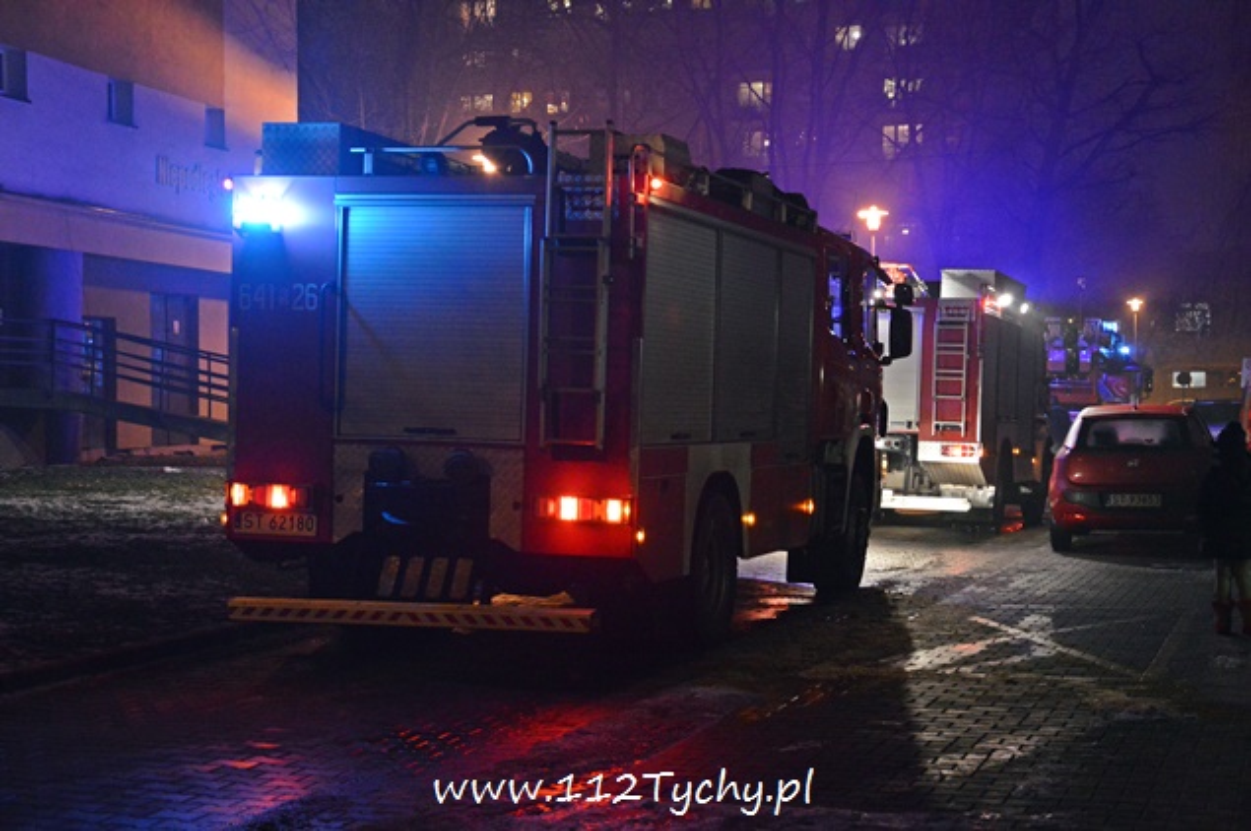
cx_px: 626
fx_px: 2083
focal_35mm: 60
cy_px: 416
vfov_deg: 22.6
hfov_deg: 33.4
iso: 3200
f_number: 4.5
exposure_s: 1/15
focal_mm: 40
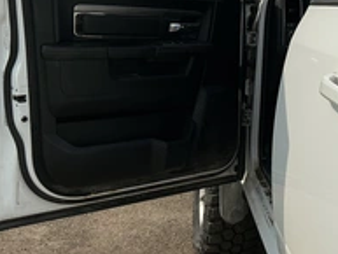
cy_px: 28
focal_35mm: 58
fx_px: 567
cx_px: 305
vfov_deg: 24.6
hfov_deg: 31.6
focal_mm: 3
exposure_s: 1/3788
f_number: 1.8
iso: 25
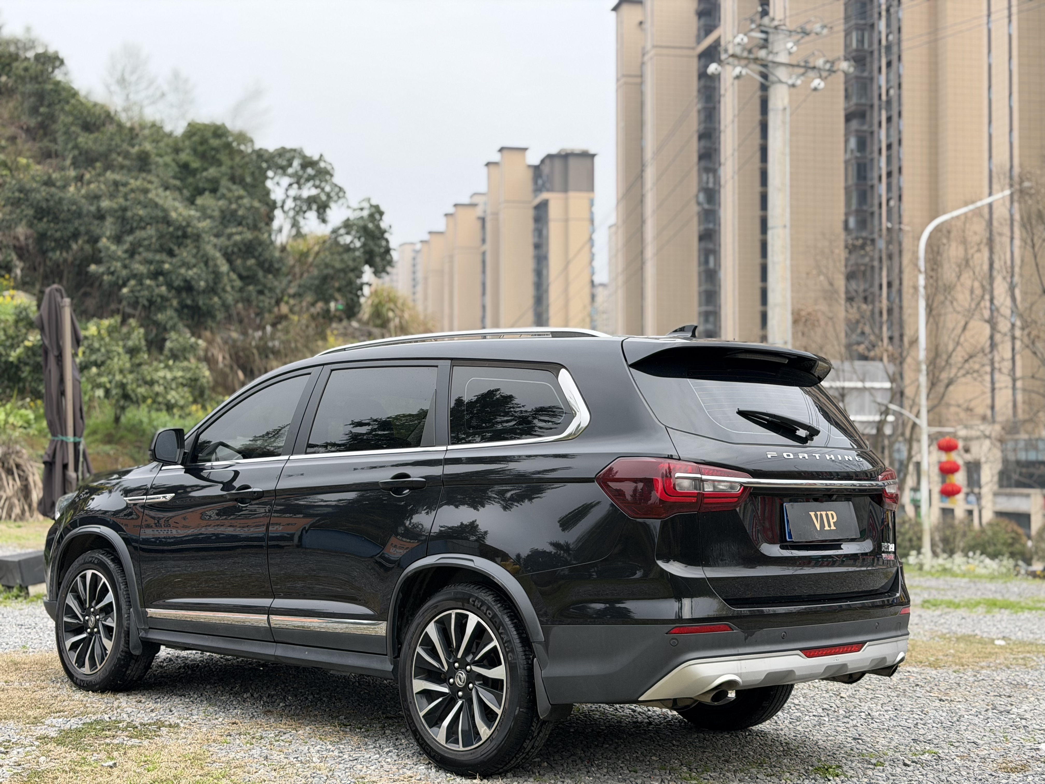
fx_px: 1449
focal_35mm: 48
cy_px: 392
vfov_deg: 30.3
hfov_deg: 39.7
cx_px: 522
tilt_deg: +2.3
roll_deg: +0.5
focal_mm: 6.76
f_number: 1.78
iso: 100
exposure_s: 1/1242
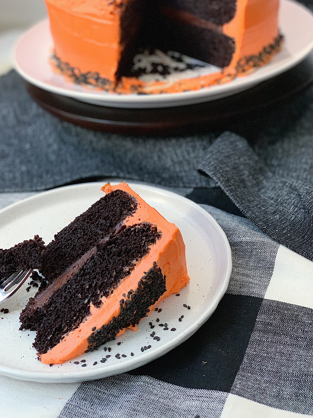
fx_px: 639
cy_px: 208
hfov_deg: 27.5
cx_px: 156
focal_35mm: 53
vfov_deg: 36.2
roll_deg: +6.6
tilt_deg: -33.4
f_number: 2.4
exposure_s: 1/58
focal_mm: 6
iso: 400
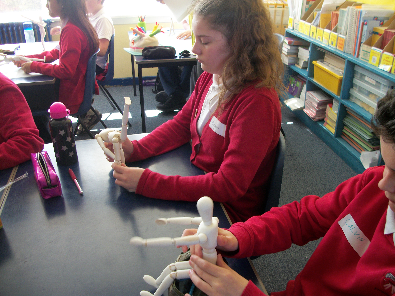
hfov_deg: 56.8
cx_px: 198
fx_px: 365
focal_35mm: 32
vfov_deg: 44.2
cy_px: 148
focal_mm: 5.7
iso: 80
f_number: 2.9
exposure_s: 1/40
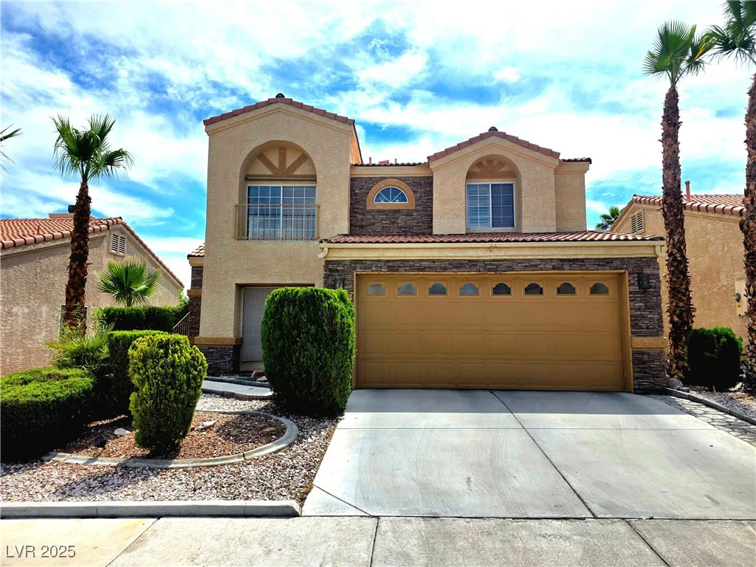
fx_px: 502
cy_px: 284
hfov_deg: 73.9
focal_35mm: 23
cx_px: 378
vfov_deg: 58.9
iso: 50
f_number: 1.7
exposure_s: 1/10000
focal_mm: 6.3
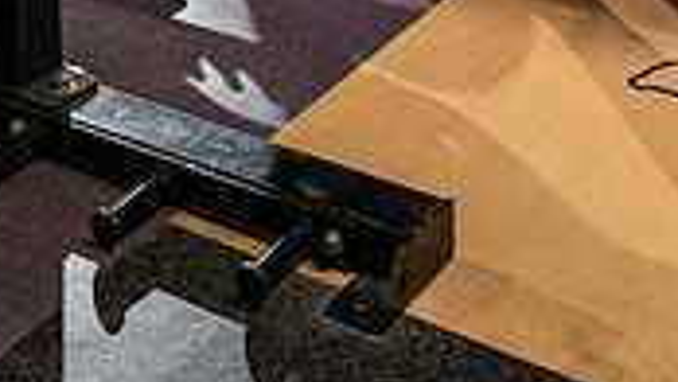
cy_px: -476
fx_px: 1708
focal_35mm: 95
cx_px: 397
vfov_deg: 11.1
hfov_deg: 22.4
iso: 640
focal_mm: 35
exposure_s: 1/250
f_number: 8
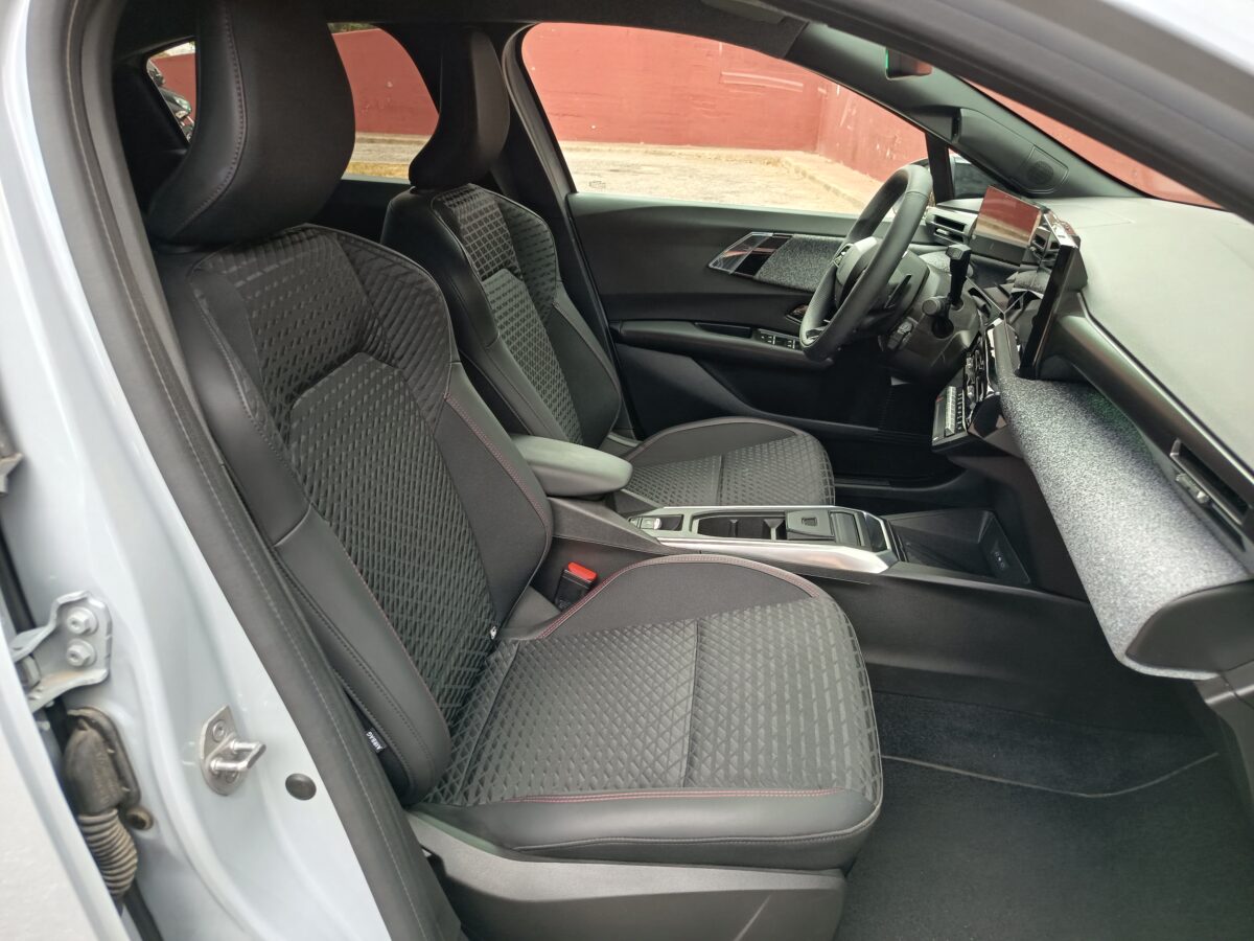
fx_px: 869
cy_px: 470
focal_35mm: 24
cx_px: 627
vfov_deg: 56.8
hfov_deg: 71.6
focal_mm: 5.24
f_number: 1.7
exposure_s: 1/100
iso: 237
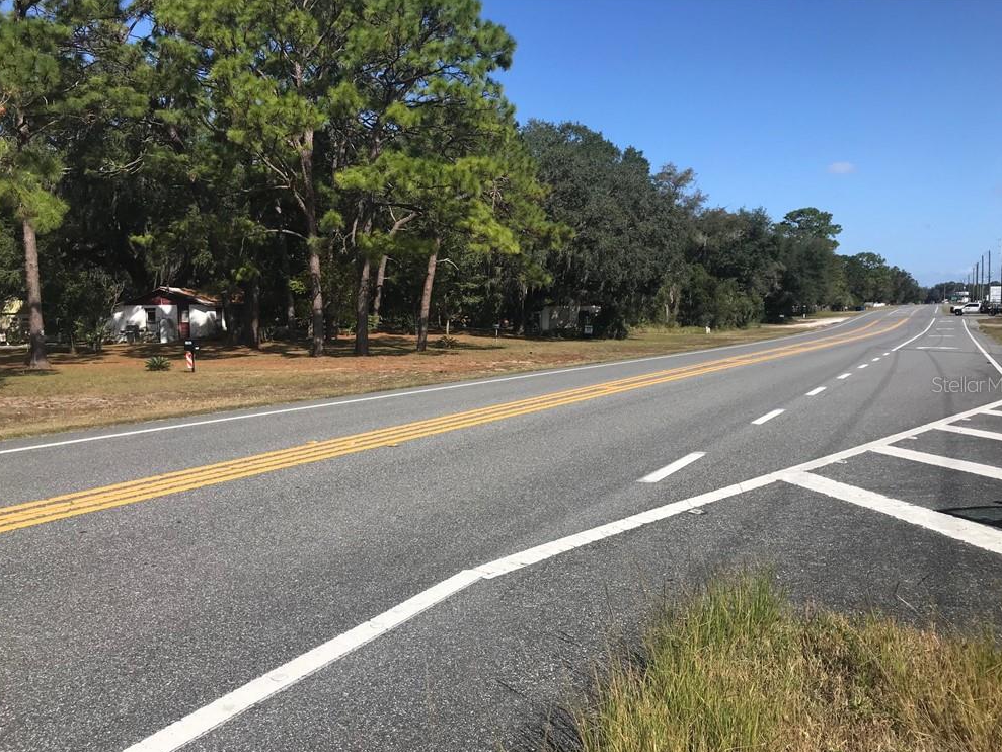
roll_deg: +1.4
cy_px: 384
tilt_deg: -3.3
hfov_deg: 61.7
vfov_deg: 48.2
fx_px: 840
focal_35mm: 29
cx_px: 509
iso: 20
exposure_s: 1/2457
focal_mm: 3.99
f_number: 1.8
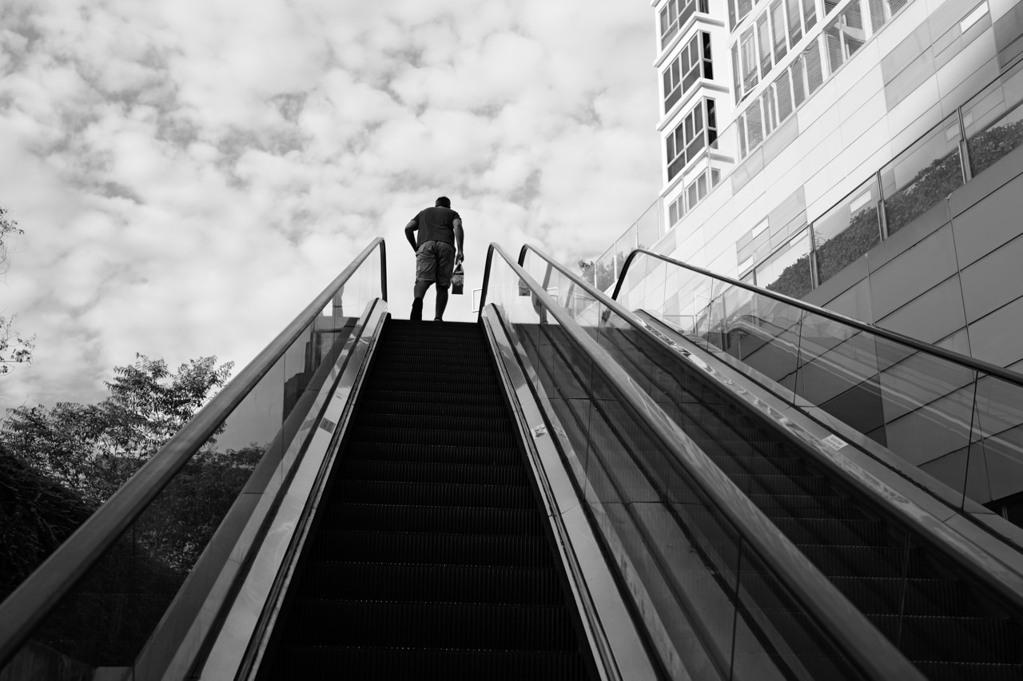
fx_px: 1221
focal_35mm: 43
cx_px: 512
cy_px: 340
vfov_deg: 31.2
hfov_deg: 45.5
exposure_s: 1/320
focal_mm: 43
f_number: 5
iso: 100
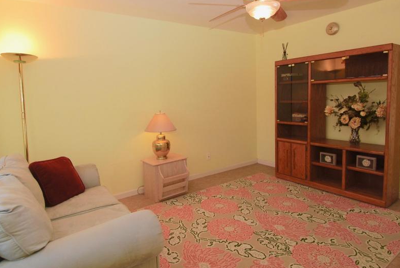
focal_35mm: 22
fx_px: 245
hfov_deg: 78.5
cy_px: 118
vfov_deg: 57.2
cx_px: 193
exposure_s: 1/60
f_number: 4
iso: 200
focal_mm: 10
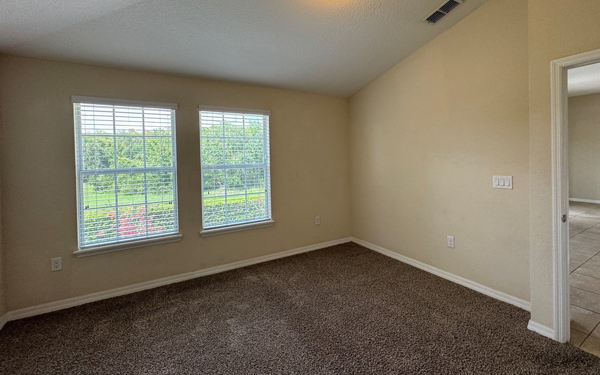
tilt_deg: -0.9
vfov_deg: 67.7
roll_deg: +1.5
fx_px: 278
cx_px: 320
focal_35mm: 17
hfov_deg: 94.2
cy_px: 161
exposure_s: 1/120
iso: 80
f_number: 2.2
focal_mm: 2.22
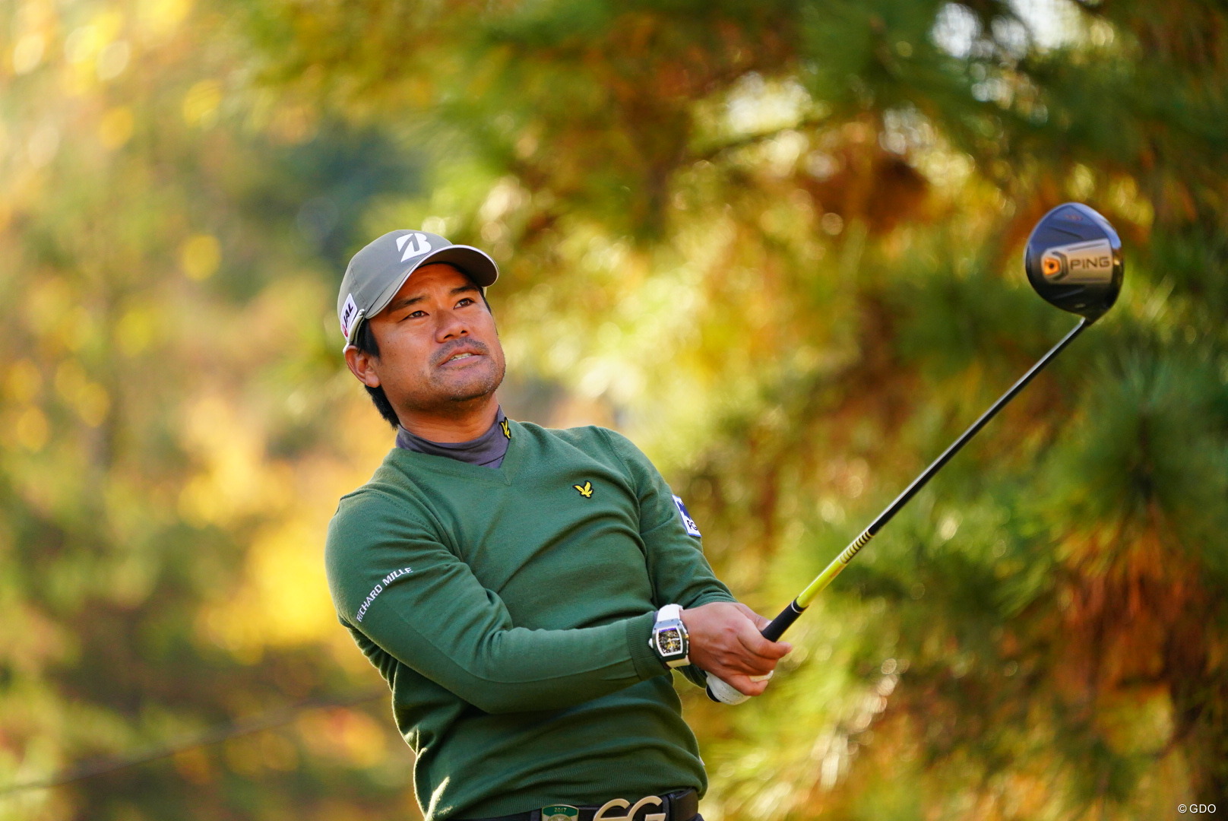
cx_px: 614
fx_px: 13654
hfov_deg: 5.1
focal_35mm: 400
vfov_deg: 3.4
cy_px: 410
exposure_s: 1/1000
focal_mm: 400
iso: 2000
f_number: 5.6
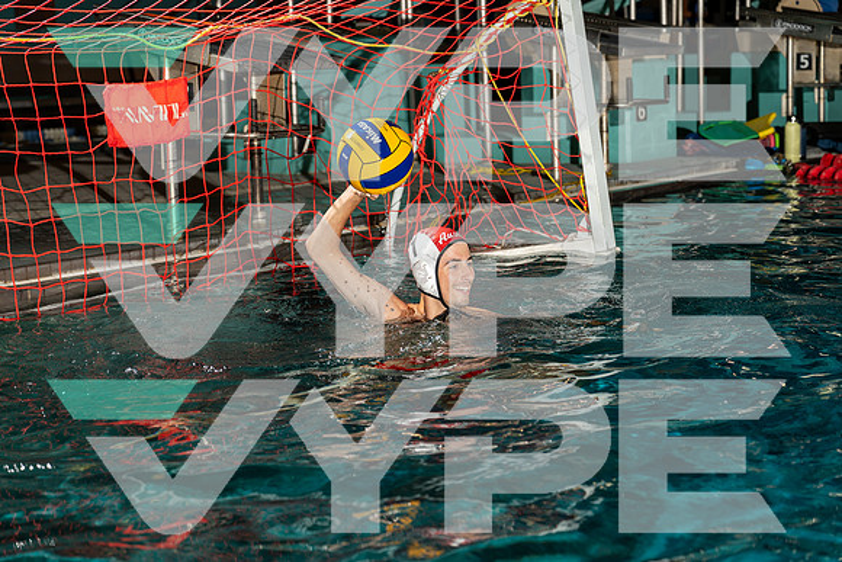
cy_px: 281
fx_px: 1638
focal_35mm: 70
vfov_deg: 19.5
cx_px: 421
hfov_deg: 28.8
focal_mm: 70
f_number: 4
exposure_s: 1/250
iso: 100
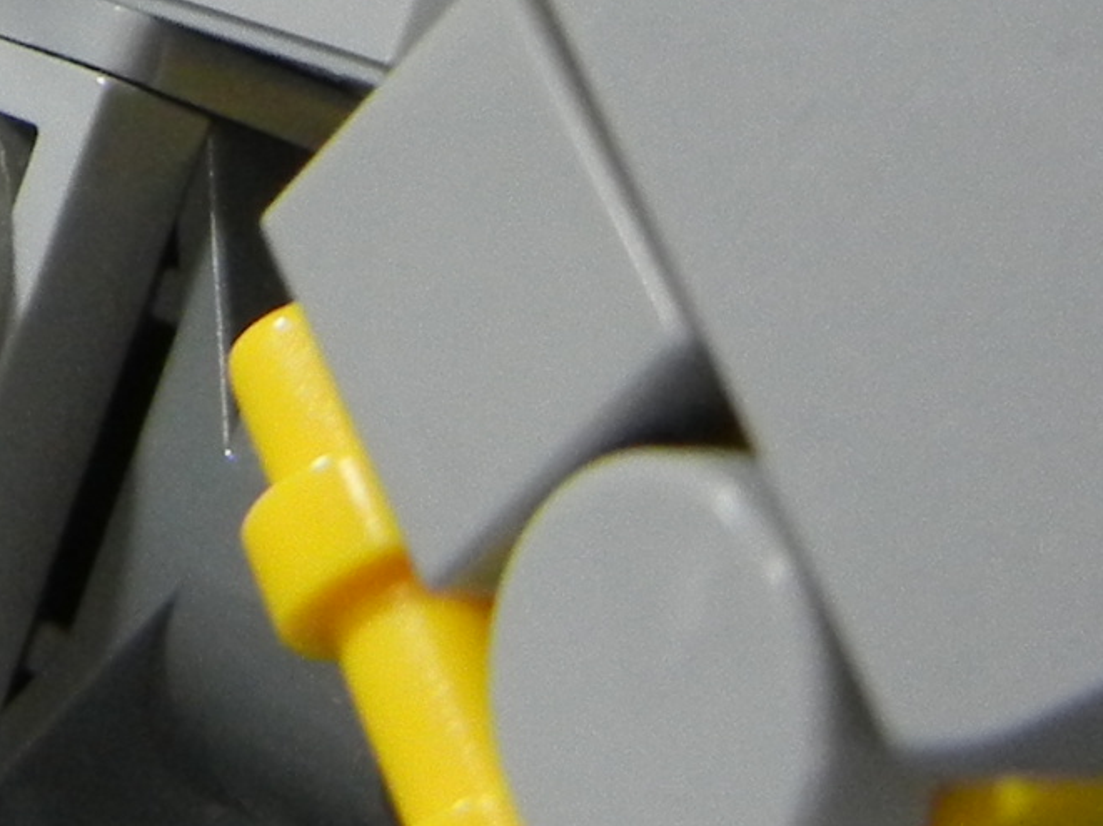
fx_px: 5350
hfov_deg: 11.1
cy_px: -532
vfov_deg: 8.6
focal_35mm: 168
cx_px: -786
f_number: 3.6
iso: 400
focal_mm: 6.2
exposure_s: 1/41.8
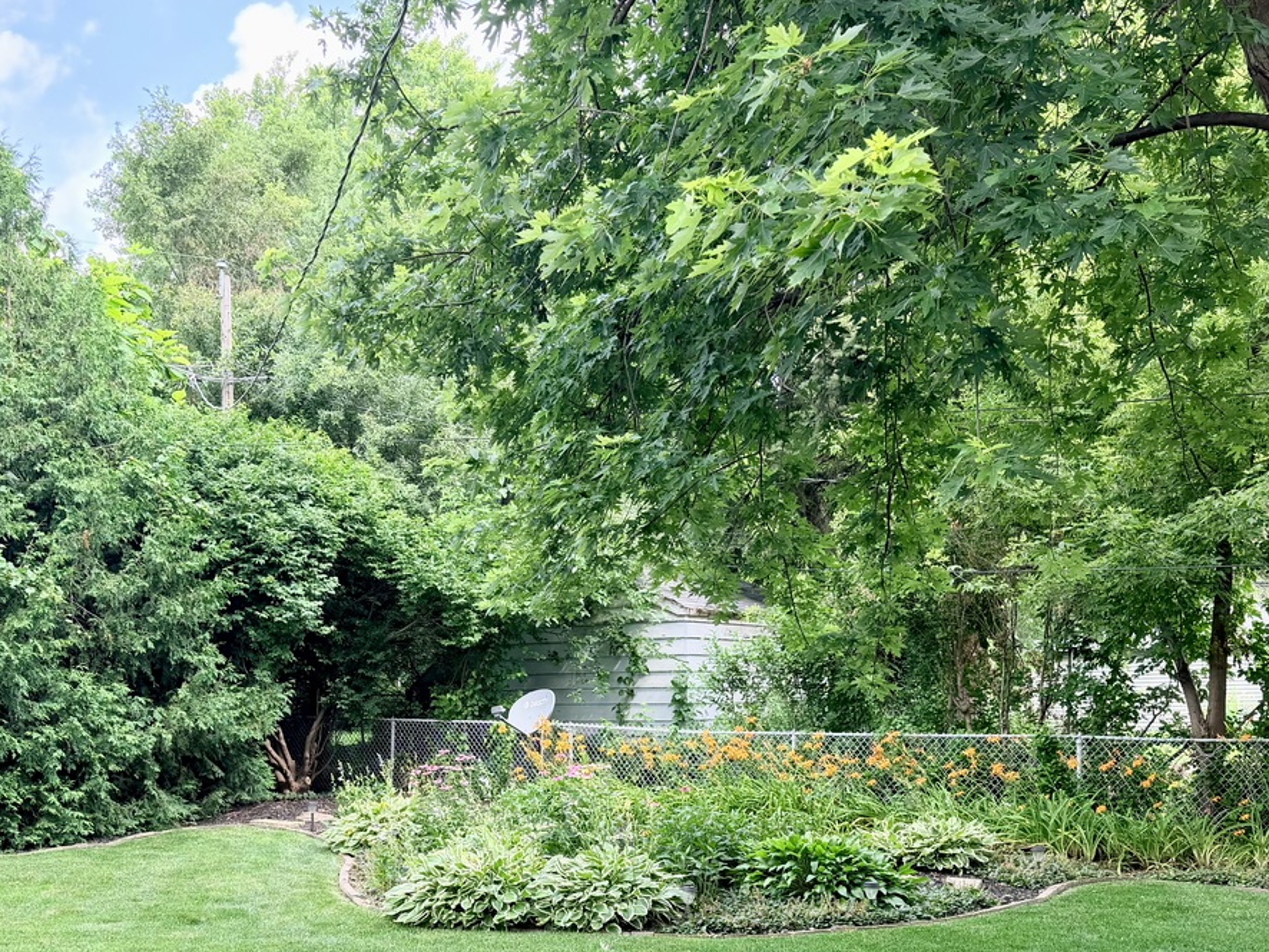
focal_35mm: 39
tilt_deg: -3.3
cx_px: 514
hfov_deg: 47.6
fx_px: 1430
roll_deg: +1.1
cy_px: 766
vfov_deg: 35.6
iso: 80
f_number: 1.78
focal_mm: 6.76
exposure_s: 1/240
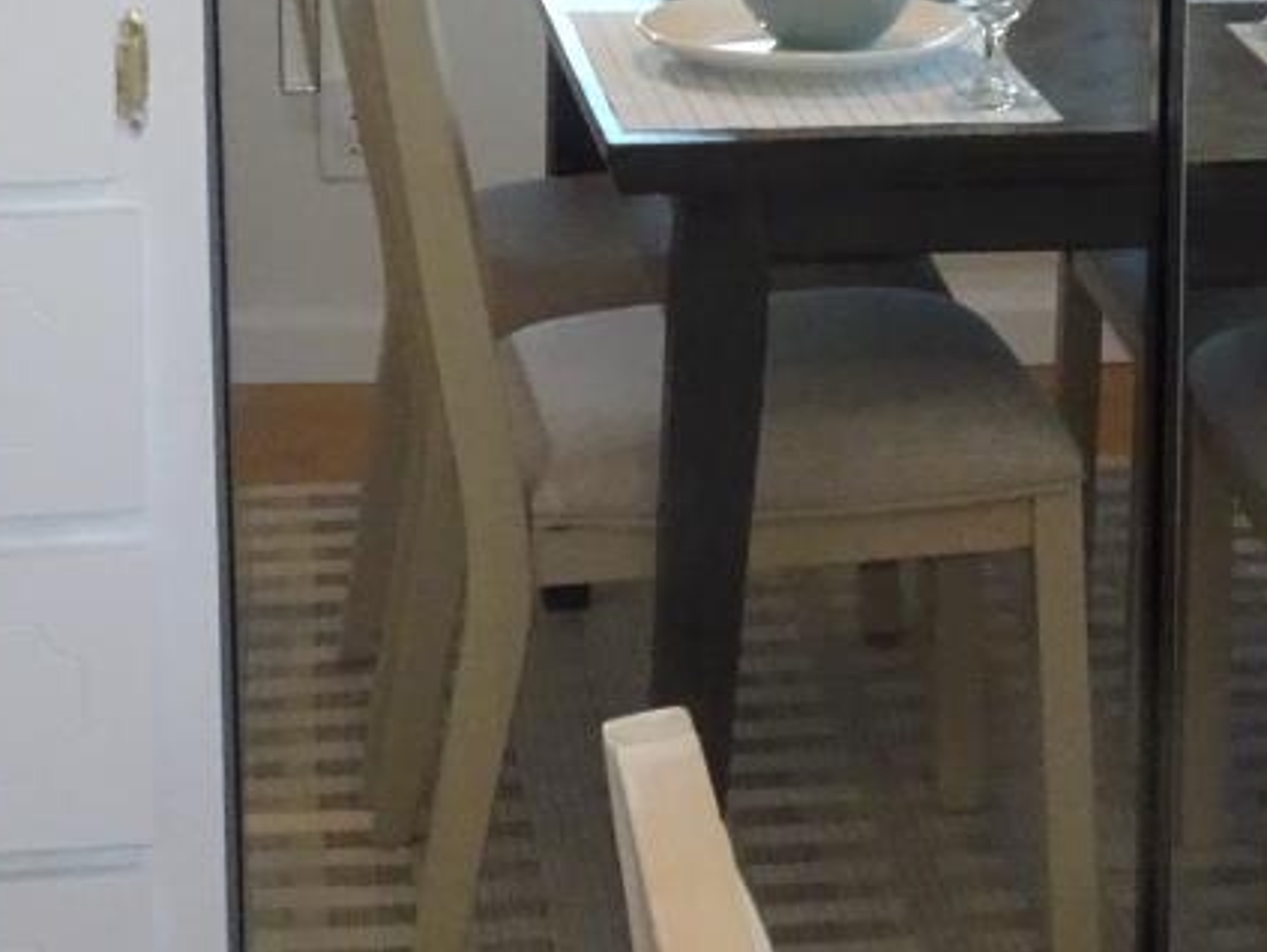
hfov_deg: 15.5
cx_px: 1345
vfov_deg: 11.8
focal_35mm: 124
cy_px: -88
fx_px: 4542
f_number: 4
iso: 500
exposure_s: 1/40
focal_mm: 5.98
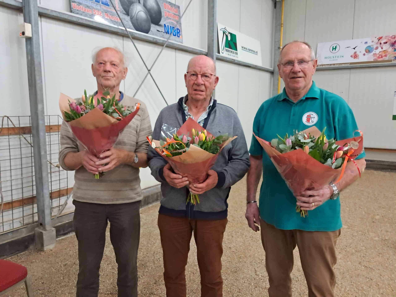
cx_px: 198
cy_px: 148
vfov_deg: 51.4
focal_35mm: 27
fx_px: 309
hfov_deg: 65.3
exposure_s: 1/33
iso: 640
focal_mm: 4
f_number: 1.8
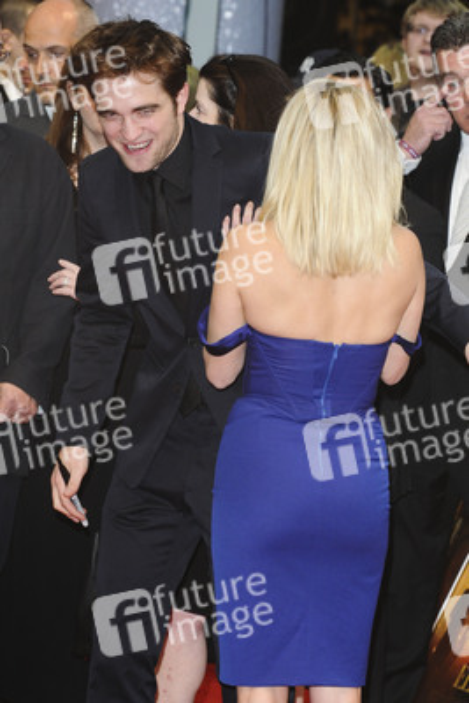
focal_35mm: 168
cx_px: 234
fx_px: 3280
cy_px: 352
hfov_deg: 8.2
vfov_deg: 12.2
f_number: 5.6
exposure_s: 1/160
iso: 640
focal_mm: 112
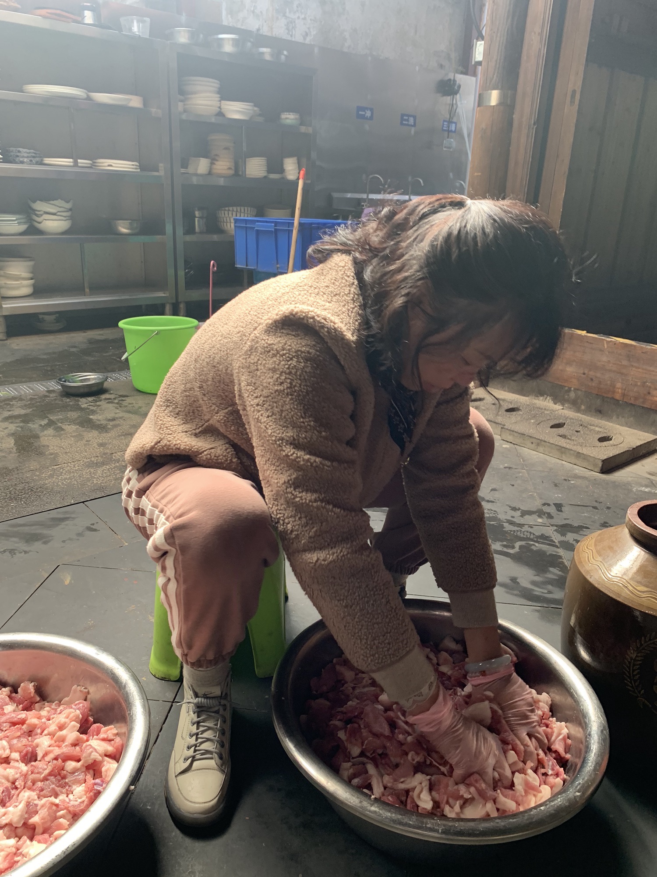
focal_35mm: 26
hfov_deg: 53.1
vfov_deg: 67.3
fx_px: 658
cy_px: 438
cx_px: 328
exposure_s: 1/62
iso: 100
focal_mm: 4.25
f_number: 1.8
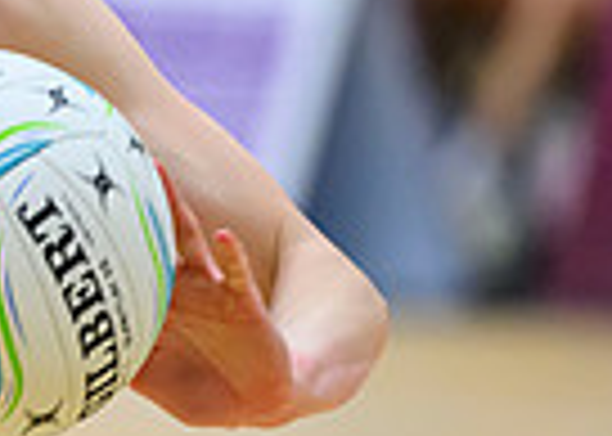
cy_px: -7
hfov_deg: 2.0
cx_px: -340
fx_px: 17512
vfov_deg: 1.4
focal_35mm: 1008
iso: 5000
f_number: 2.8
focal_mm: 200
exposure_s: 1/1250
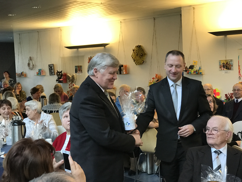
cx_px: 121
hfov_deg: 33.8
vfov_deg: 25.7
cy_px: 91
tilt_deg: -3.6
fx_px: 398
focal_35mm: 57
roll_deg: +2.9
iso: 160
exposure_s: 1/50
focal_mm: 6.6
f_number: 2.8
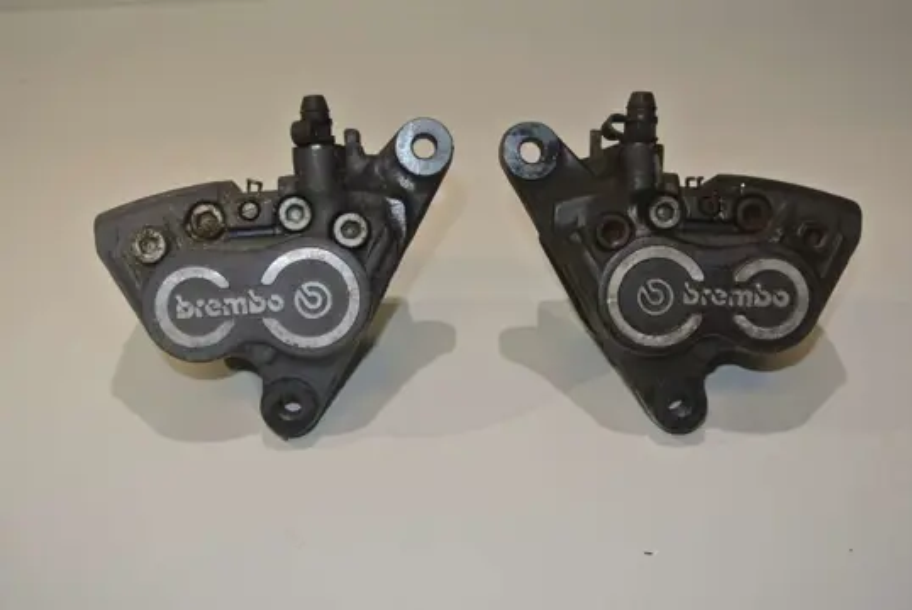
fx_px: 989
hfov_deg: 49.5
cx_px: 456
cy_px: 305
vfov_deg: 34.3
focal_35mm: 39
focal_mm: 14.5
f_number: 4
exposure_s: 1/60
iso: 200
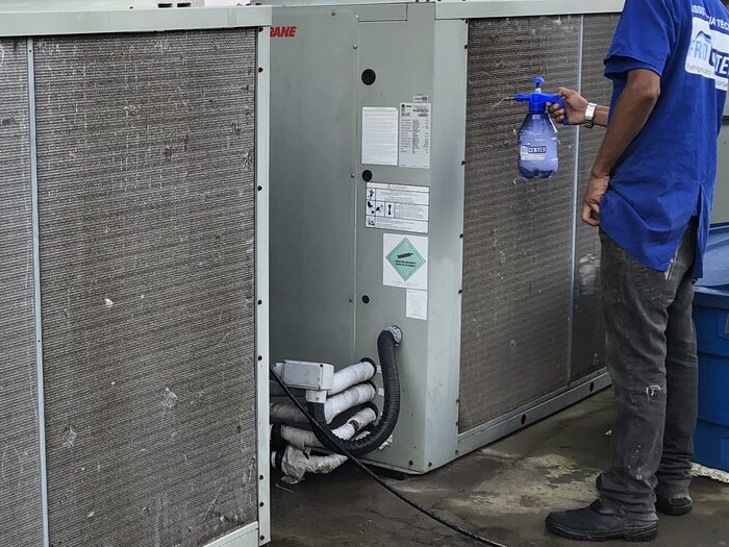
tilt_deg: -9.9
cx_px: 107
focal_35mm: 64
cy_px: 271
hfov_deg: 29.3
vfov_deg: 22.9
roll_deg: +0.8
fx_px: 1348
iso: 20
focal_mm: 3.99
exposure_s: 1/578
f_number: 1.8
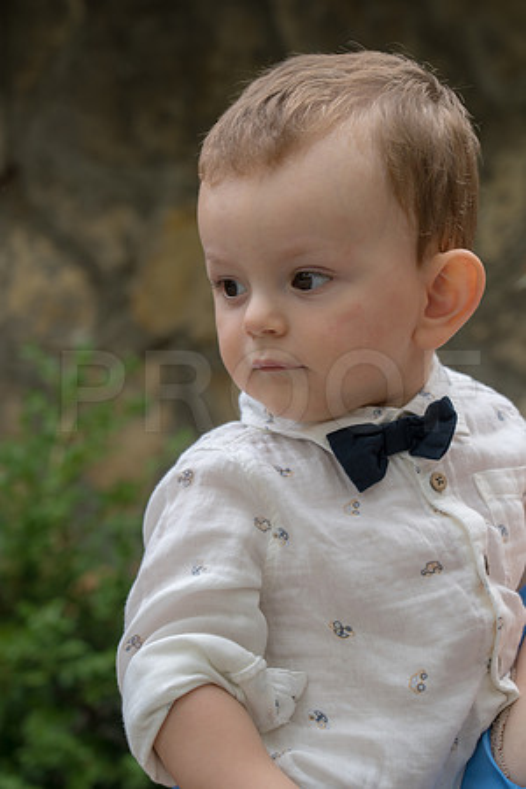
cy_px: 394
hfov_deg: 13.0
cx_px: 263
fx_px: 2301
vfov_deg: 19.5
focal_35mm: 105
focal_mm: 105
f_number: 8
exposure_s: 1/125
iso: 320
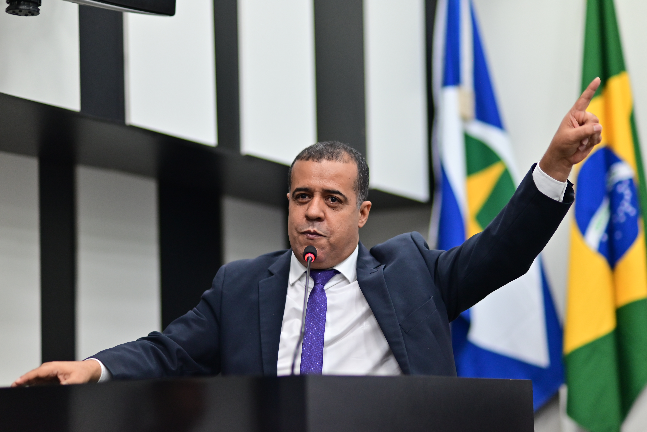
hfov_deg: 23.9
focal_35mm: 85
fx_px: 1528
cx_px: 324
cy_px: 216
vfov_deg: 16.1
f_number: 2
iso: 1000
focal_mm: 85
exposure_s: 1/160
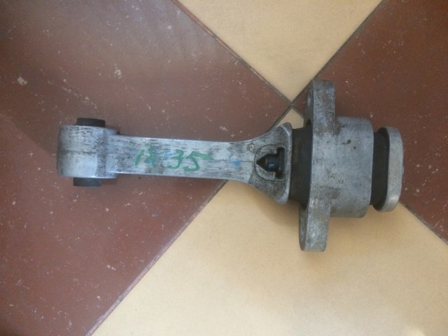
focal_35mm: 29
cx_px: 224
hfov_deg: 61.7
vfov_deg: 48.2
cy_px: 168
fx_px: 375
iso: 250
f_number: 2.2
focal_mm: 4.15
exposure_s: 1/33
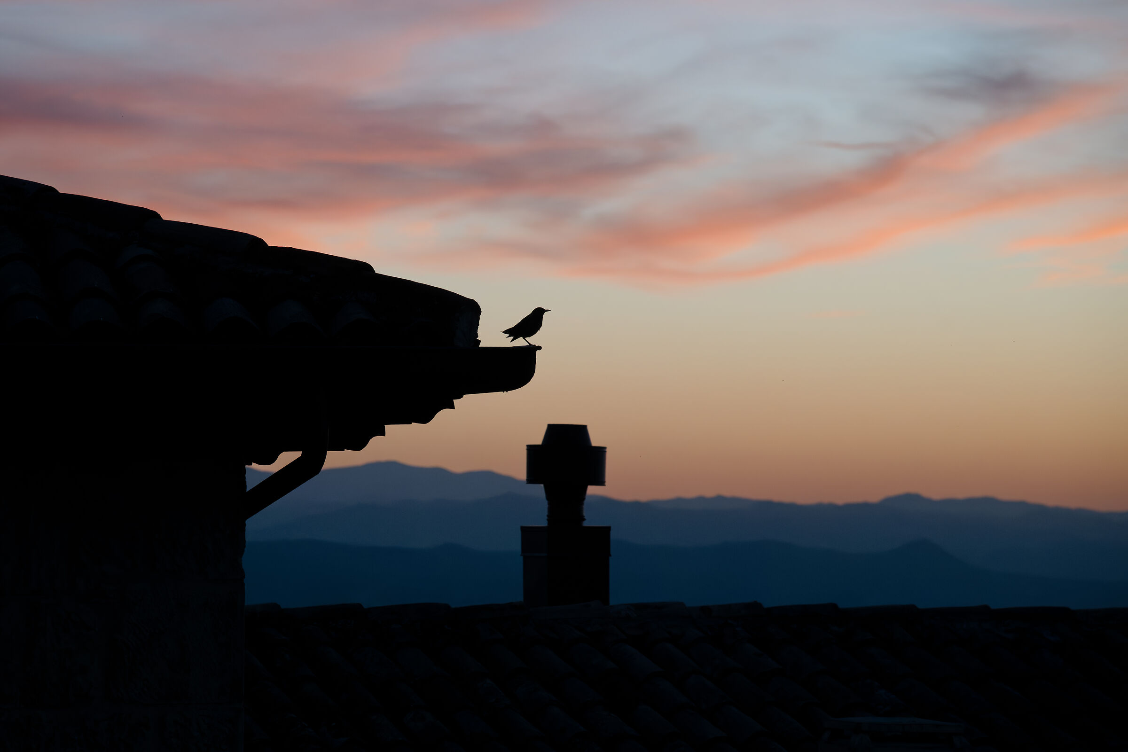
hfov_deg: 17.1
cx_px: 564
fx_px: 3760
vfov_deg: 11.4
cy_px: 376
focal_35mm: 120
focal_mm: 120
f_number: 7.1
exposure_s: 1/1600
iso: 5000
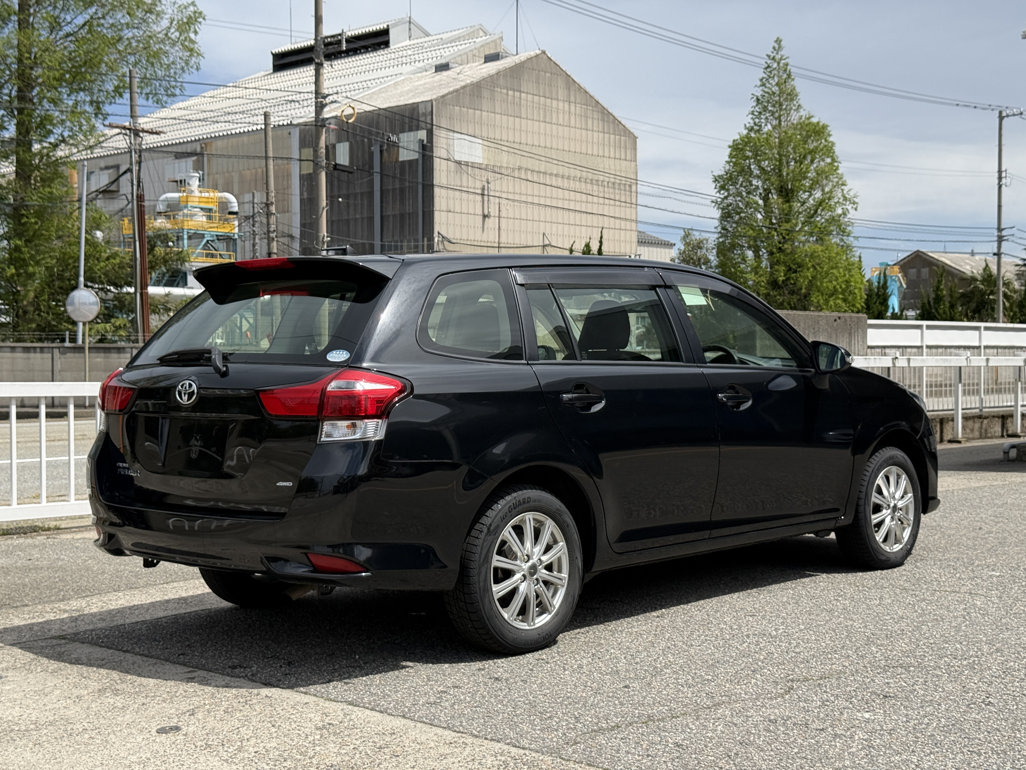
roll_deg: +0.2
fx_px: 1423
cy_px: 385
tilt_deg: -1.2
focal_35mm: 48
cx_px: 513
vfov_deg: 30.3
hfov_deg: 39.7
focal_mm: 6.76
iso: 100
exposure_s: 1/6024
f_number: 1.78
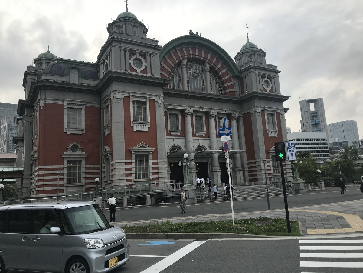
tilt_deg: +11.4
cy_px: 136
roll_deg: +3.5
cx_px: 182
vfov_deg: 49.7
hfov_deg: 63.4
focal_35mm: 28
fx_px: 294
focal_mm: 3.99
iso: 20
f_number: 1.8
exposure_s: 1/1064
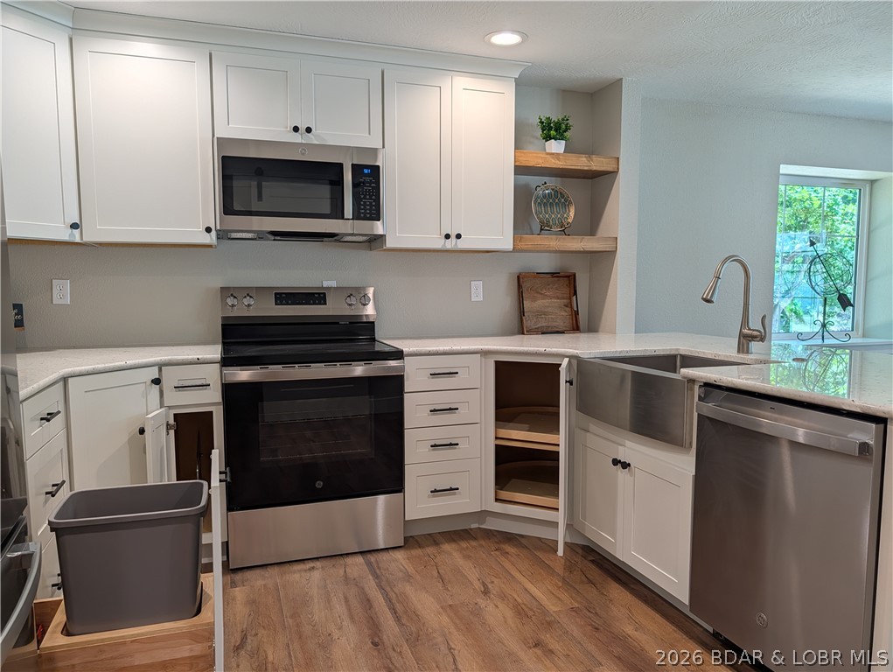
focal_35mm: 24
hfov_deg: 71.5
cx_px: 446
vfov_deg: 56.9
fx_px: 620
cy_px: 336
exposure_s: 1/217
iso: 19
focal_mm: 6.9
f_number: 1.68
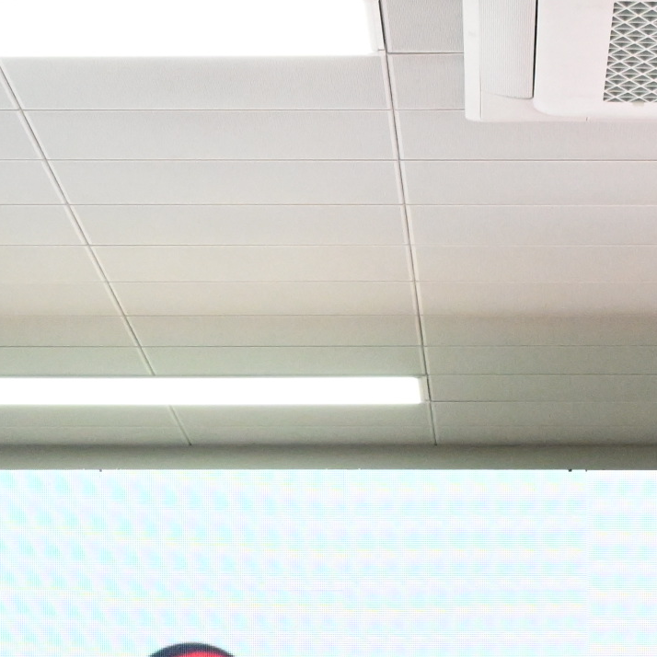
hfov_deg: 10.4
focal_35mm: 167
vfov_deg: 10.2
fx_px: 3586
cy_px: 927
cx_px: 534
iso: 5000
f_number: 6.3
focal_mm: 34
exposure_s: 1/200
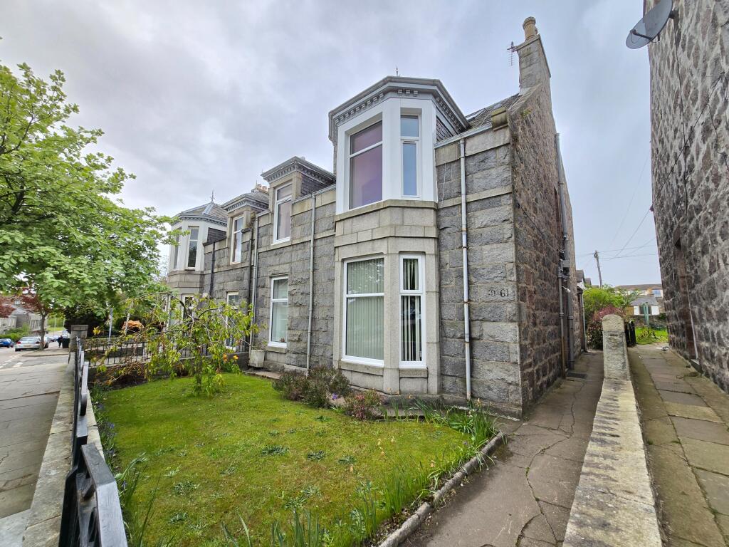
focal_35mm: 13
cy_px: 274
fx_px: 274
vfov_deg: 89.9
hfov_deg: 106.2
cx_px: 364
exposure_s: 1/199
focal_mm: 2.2
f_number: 2.2
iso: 50
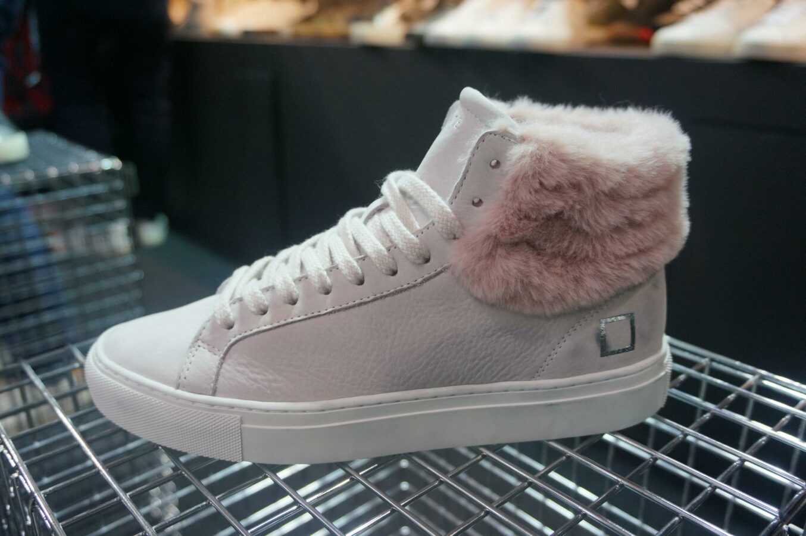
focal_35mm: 32
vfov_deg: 41.6
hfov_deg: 59.5
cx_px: 403
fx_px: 705
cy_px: 268
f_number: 4
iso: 800
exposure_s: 1/160
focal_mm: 21
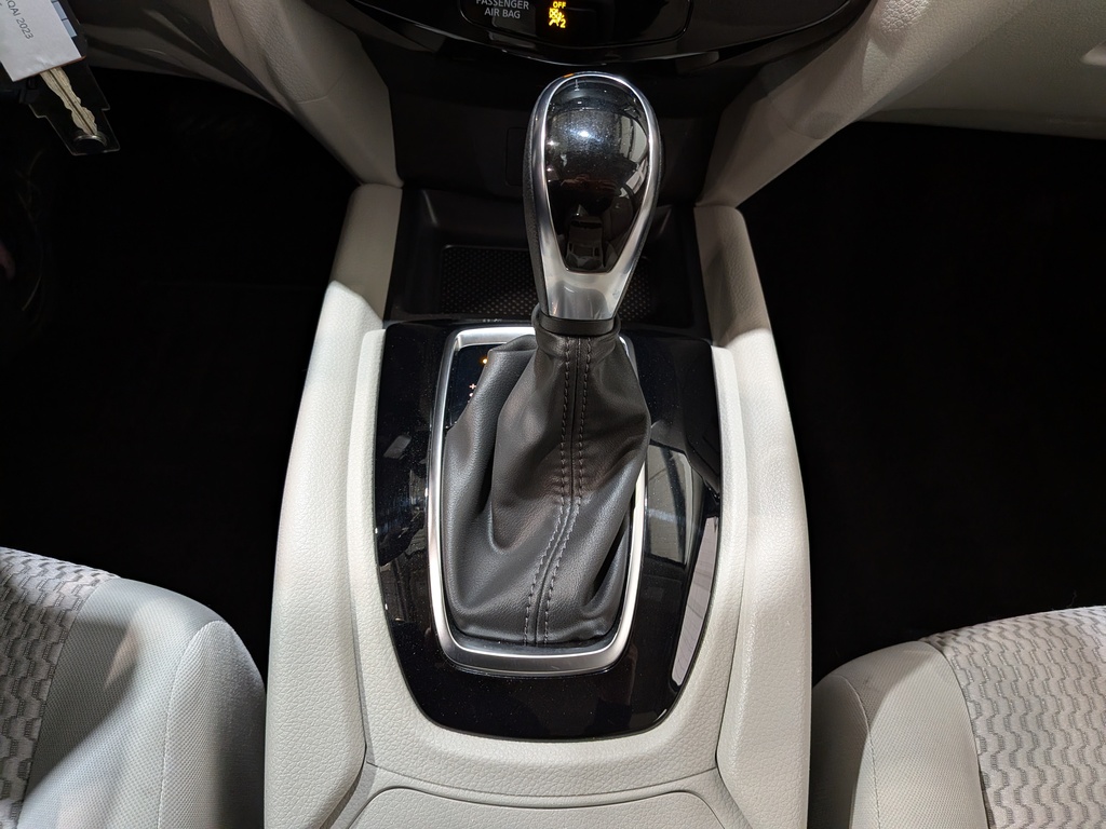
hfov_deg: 71.6
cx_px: 553
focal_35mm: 24
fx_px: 767
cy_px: 414
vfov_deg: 56.8
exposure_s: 1/120
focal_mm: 4.53
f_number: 1.7
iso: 615
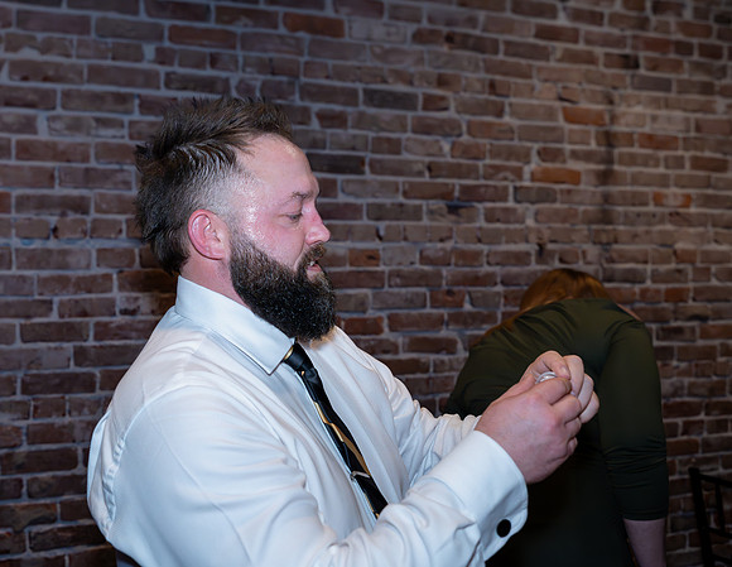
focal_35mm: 43
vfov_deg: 33.9
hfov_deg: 42.5
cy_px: 248
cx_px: 254
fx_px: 928
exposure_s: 1/250
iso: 4000
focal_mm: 35
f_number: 4
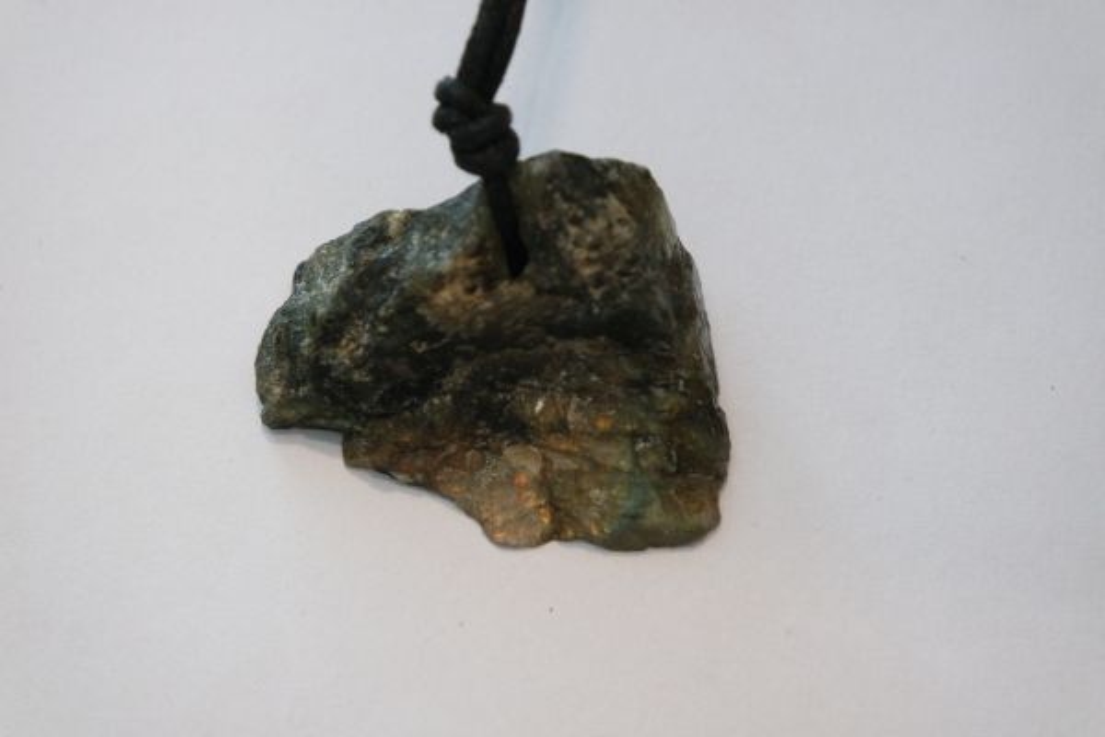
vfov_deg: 17.7
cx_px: 552
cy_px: 368
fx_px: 2363
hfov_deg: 26.3
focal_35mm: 77
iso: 1600
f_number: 5.6
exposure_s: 1/80
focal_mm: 50
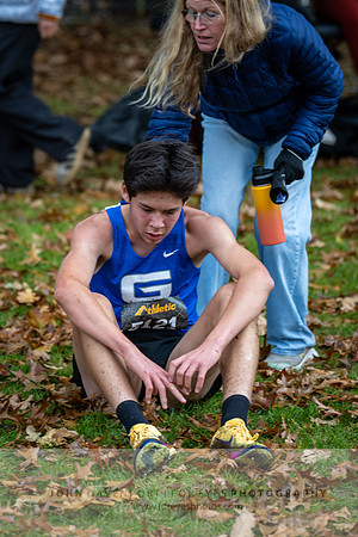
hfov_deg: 7.9
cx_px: 129
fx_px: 2595
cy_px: 268
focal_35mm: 174
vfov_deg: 11.8
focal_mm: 116
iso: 320
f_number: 2.8
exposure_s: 1/1000
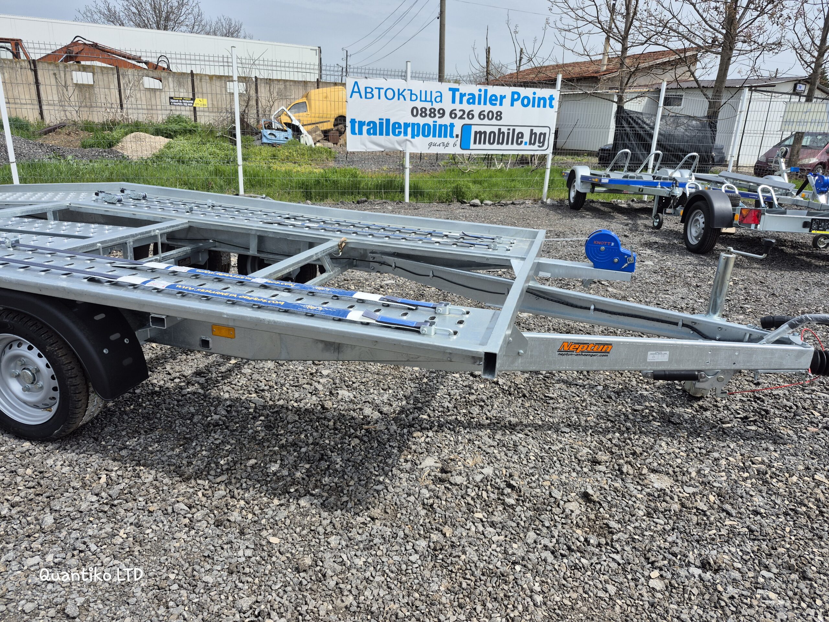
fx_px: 551
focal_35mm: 23
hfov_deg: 73.9
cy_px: 311
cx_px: 414
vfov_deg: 58.9
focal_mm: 5.4
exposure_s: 1/1772
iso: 25
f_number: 1.8
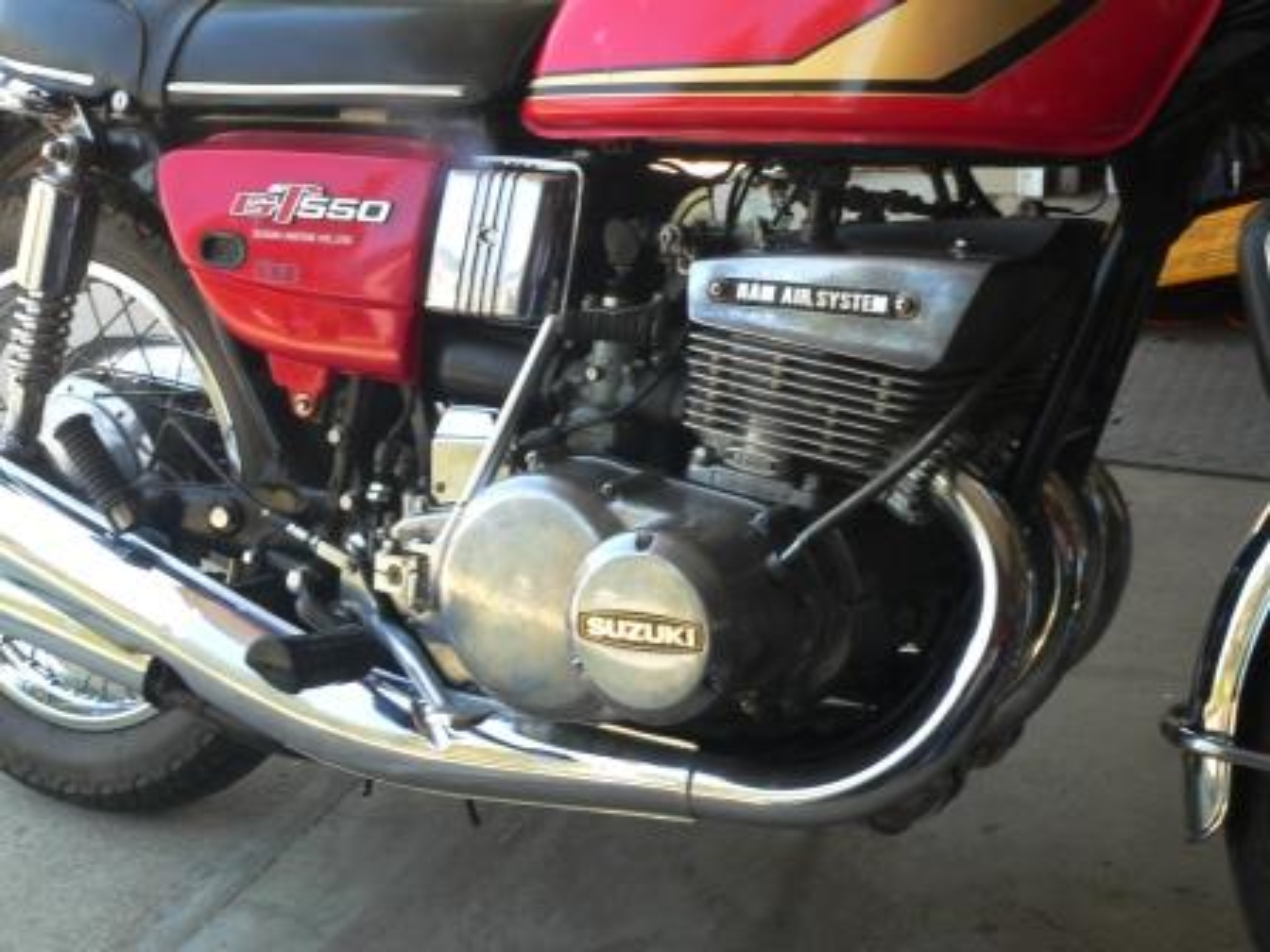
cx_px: 635
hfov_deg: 42.9
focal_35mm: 44
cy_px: 476
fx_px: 1614
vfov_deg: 32.9
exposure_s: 1/13
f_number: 8
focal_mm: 7.3
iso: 100
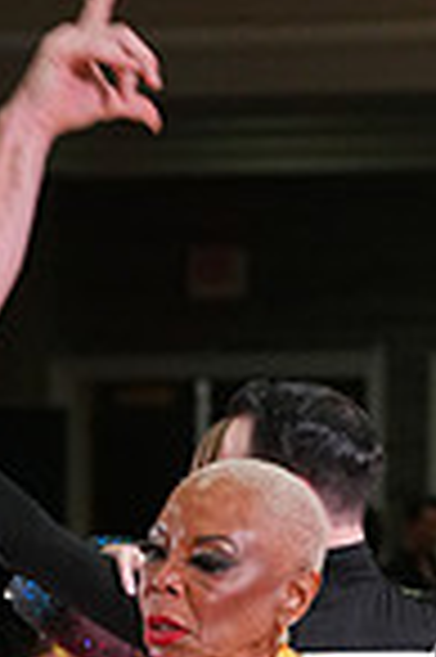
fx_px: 8412
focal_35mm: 462
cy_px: 1260
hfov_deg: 3.0
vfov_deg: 4.4
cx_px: 29
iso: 2500
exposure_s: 1/200
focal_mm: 116
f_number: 5.6
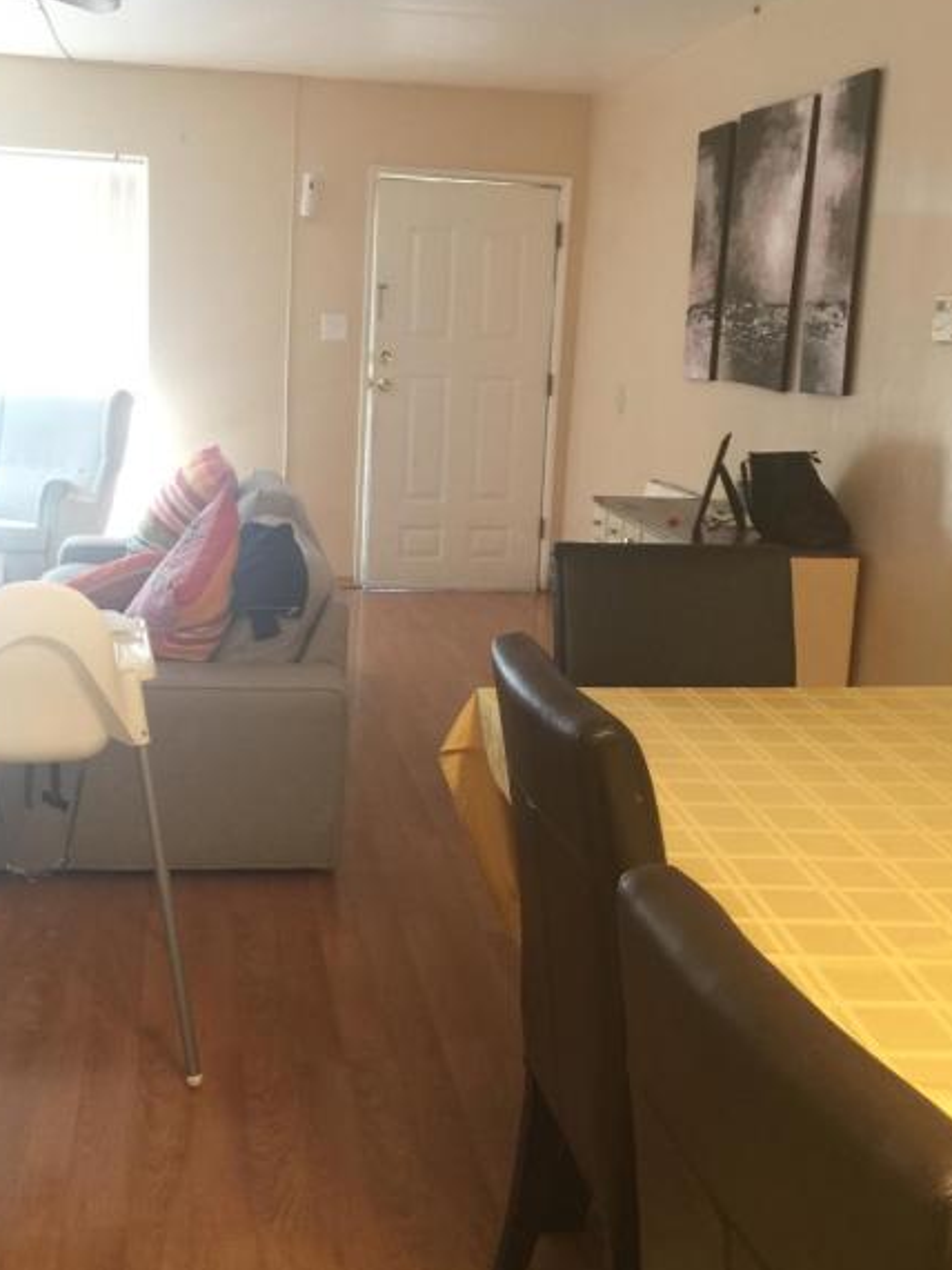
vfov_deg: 47.9
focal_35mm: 39
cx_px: 398
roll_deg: -2.5
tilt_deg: -10.9
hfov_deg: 36.7
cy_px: 609
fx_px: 1431
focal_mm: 4.15
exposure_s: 1/15
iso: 100
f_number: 2.2
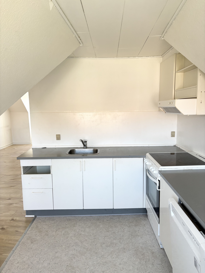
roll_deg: +1.1
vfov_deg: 67.3
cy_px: 136
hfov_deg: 53.1
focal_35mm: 26
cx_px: 102
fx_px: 205
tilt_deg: -8.9
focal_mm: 5.96
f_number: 1.6
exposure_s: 1/121
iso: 80
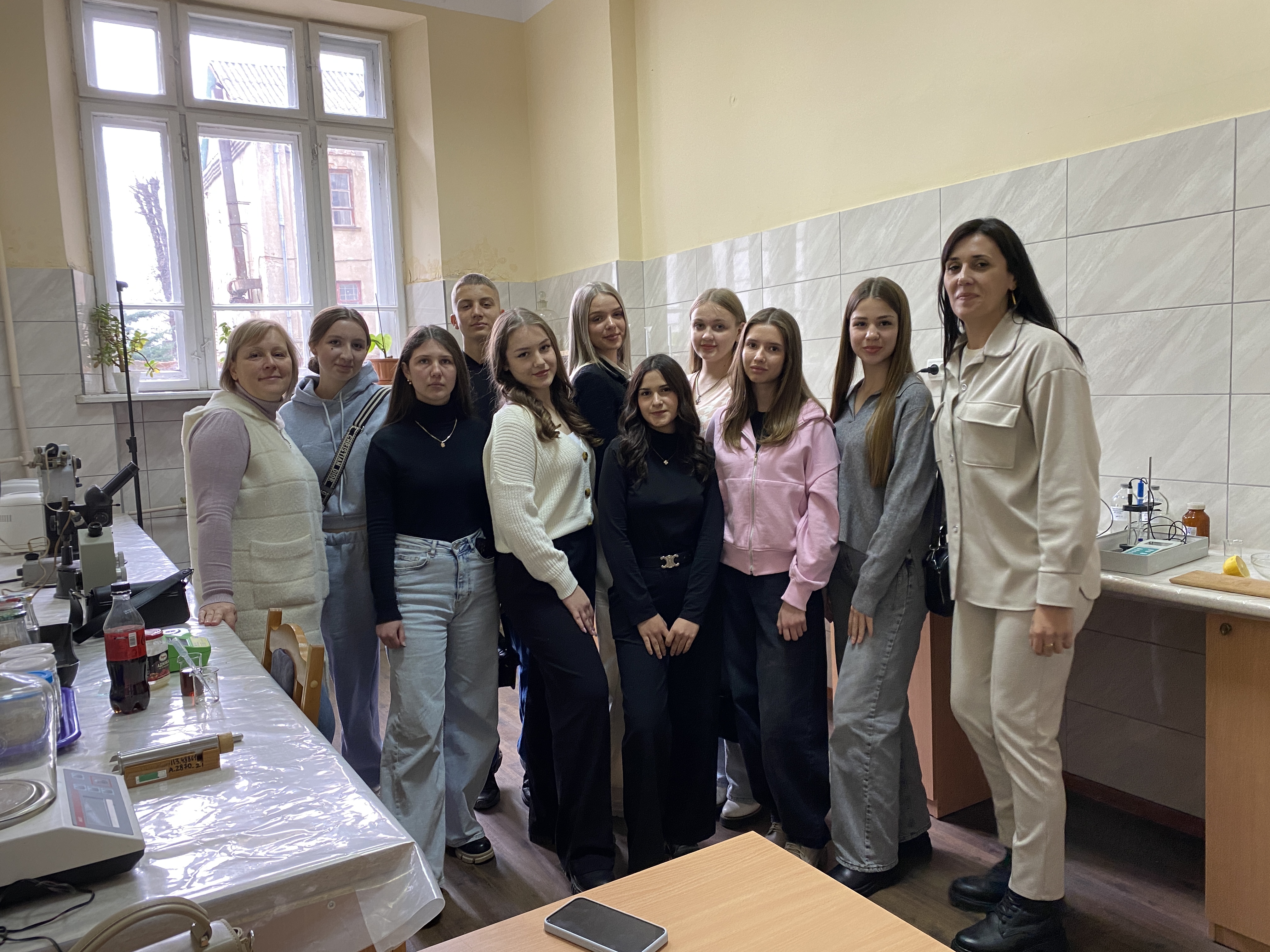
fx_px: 954
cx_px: 635
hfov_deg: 67.3
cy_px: 476
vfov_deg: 53.1
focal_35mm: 26
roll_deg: +2.2
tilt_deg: -7.4
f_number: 1.8
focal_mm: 4.25
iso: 160
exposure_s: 1/50
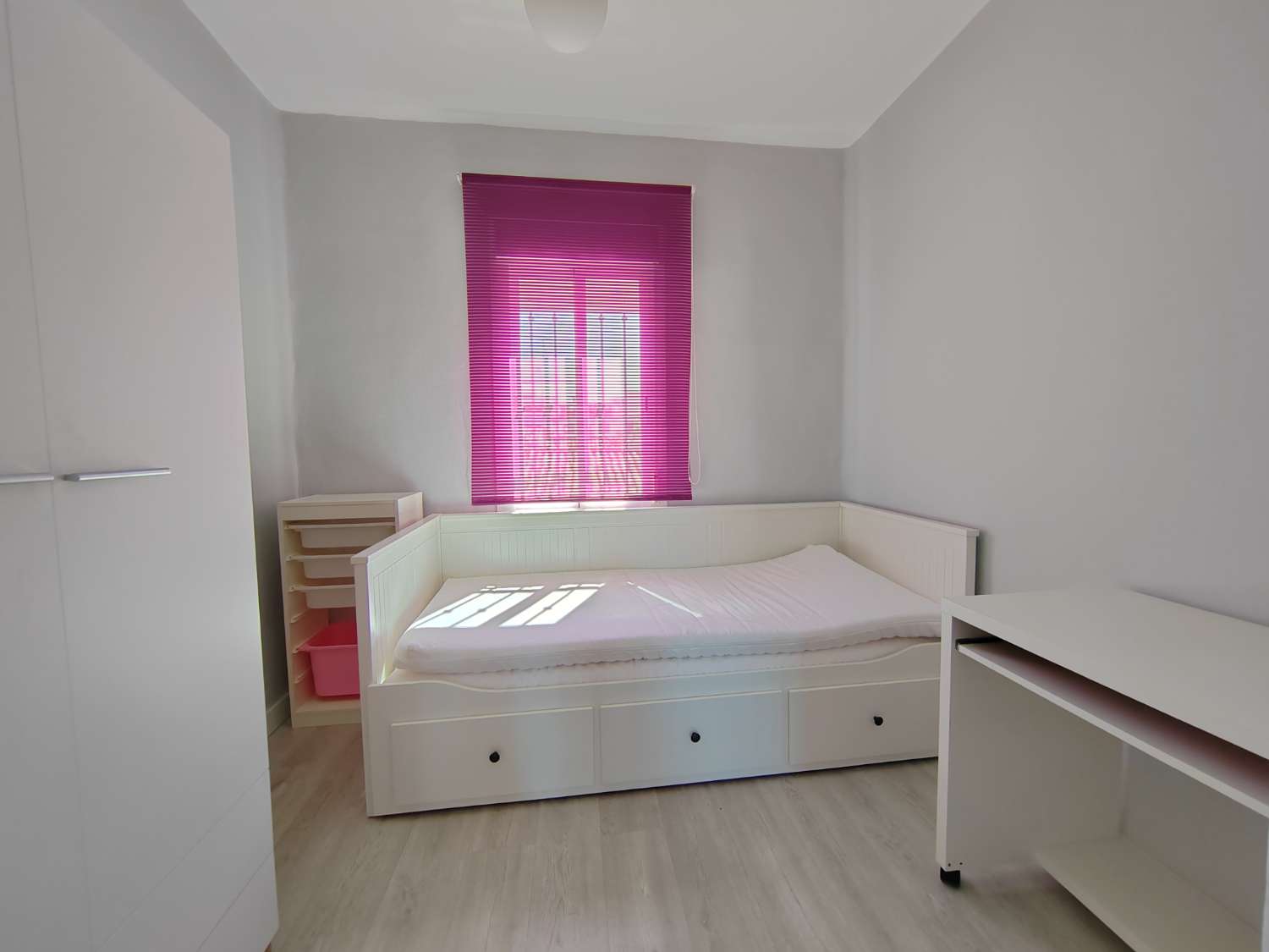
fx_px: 477
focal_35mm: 13
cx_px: 634
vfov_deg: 89.9
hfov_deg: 106.2
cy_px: 476
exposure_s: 1/50
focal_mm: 2.16
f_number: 2.2
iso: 320
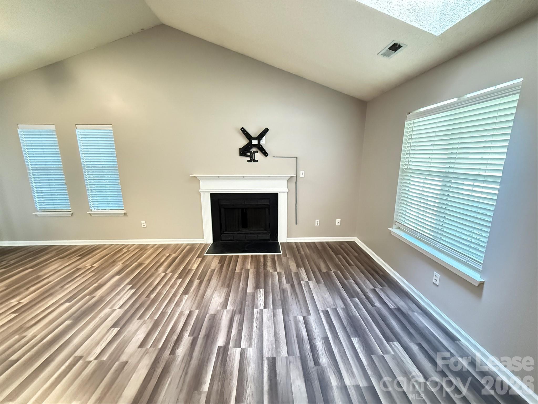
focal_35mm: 14
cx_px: 269
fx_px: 218
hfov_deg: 102.1
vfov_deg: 85.7
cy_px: 202
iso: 1000
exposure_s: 1/40
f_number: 2.2
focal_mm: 2.22
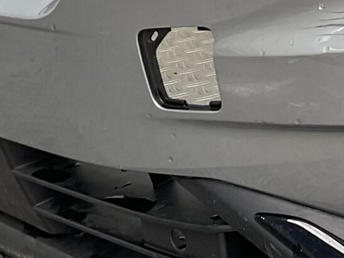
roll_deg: +3.9
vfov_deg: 10.6
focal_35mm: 136
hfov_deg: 13.7
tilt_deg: -13.1
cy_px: -86
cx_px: 513
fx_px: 1351
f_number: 1.8
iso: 16
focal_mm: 3
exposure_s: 1/133
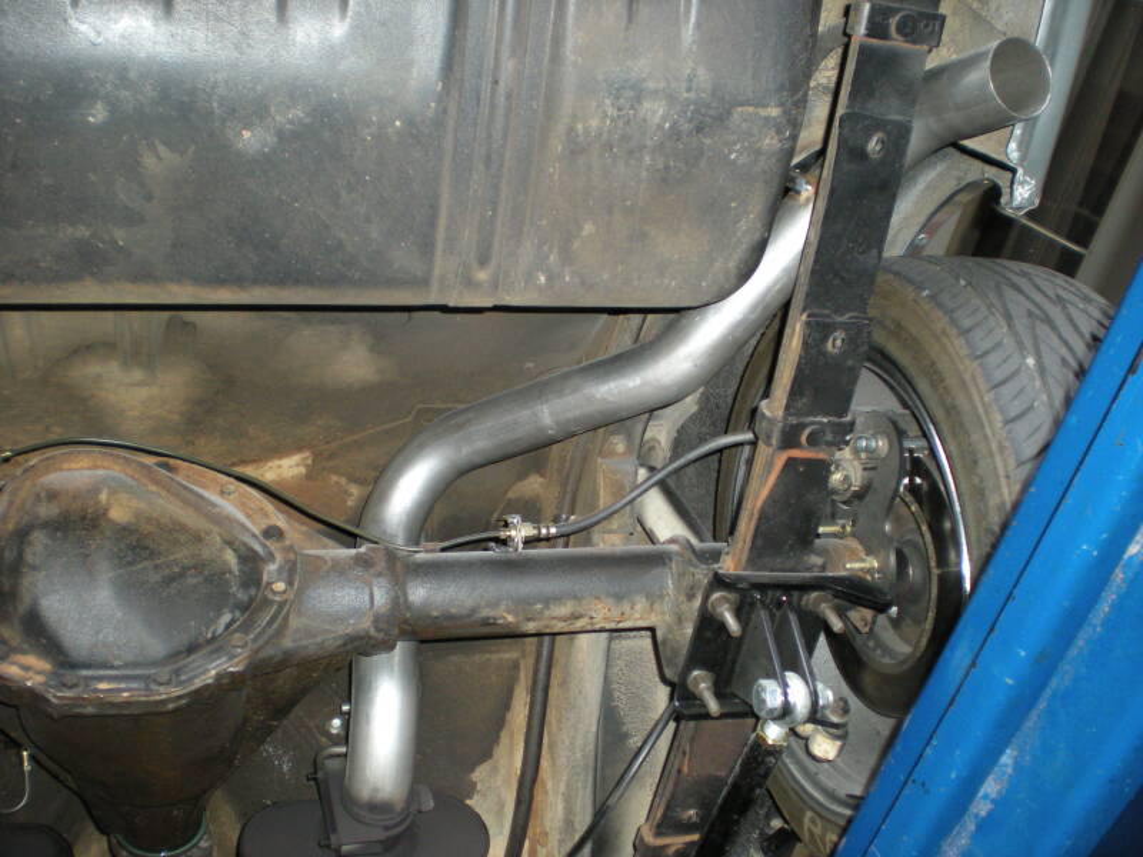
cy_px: 428
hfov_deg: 49.0
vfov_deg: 37.7
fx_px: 1255
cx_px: 572
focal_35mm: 38
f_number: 3.1
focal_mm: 6.3
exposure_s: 1/60
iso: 178
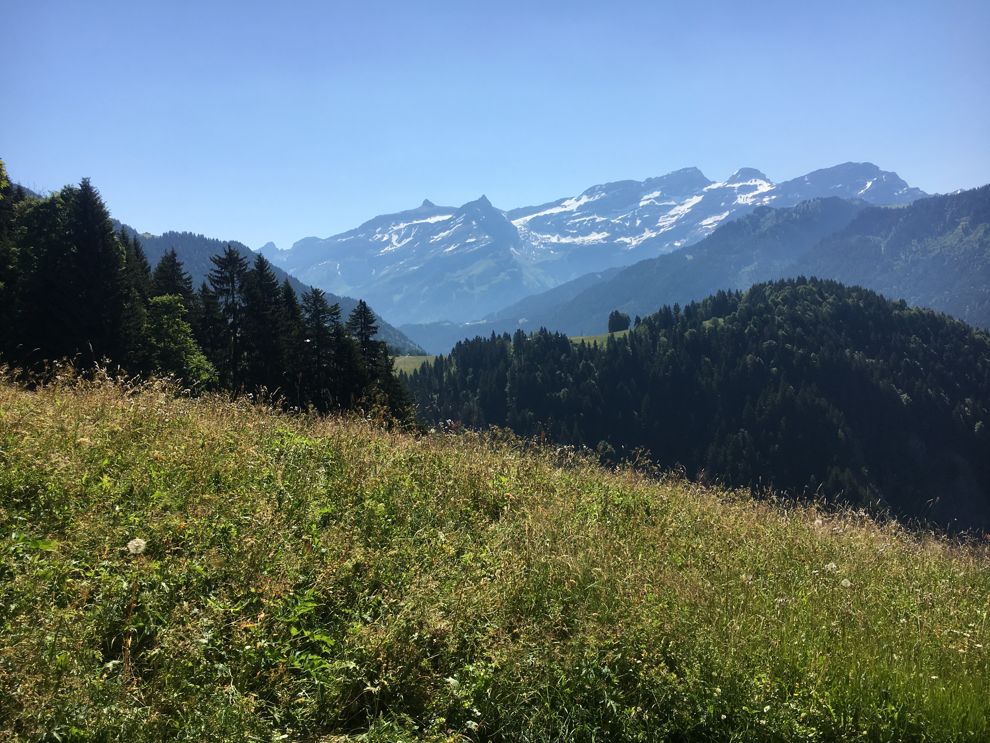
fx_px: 829
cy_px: 372
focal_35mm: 29
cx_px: 495
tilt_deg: -2.0
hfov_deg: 61.7
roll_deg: +3.2
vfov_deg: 48.2
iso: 25
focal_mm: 4.15
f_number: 2.2
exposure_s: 1/2137
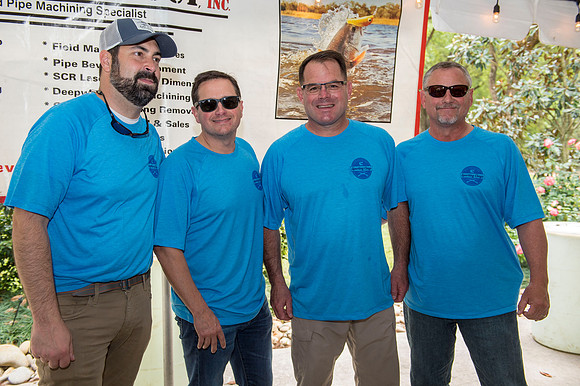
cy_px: 193
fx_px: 547
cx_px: 290
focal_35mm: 34
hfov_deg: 55.8
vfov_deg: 38.8
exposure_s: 1/250
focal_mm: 34
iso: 500
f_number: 5
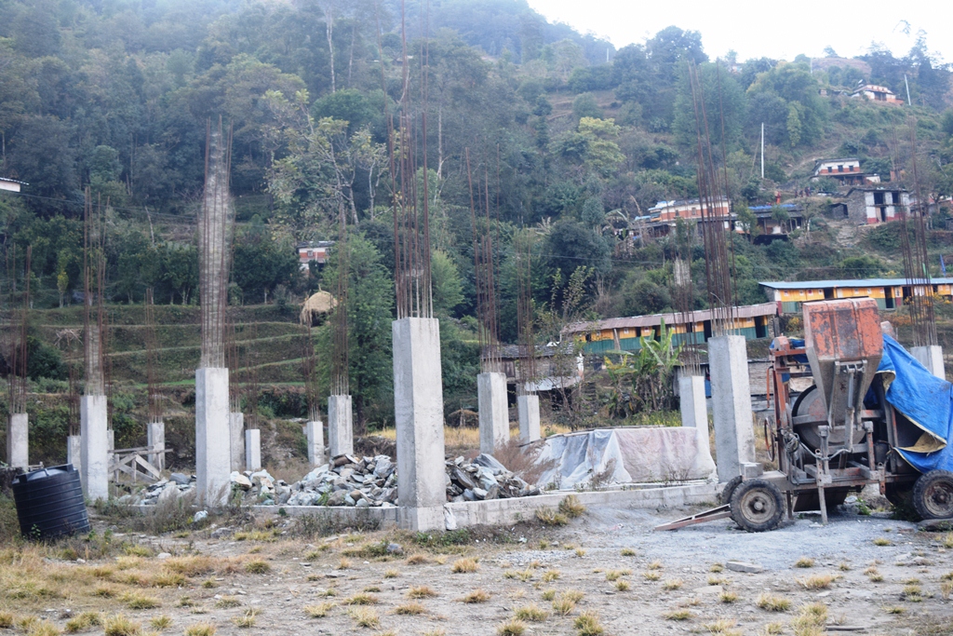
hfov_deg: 46.4
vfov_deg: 31.9
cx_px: 476
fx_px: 1112
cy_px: 318
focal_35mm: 42
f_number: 5.6
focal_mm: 28
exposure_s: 1/125
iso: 400
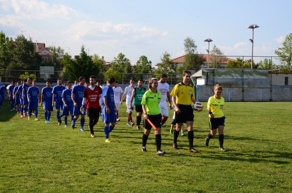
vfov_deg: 23.6
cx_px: 146
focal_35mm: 57
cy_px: 96
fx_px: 461
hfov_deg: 35.1
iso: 1600
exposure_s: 1/1250
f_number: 13
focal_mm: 38
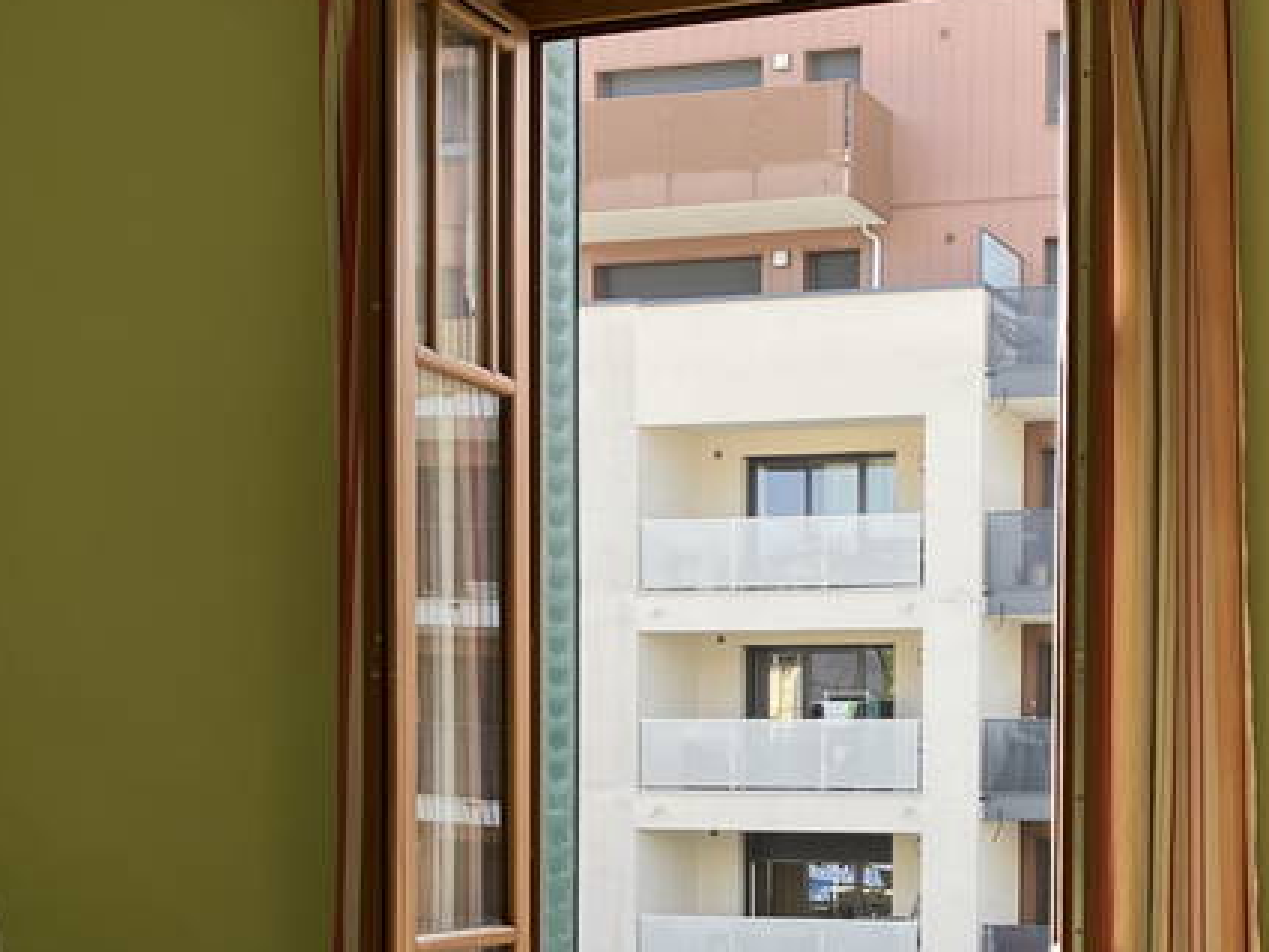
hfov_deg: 36.3
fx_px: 1907
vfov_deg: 27.1
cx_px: 878
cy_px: 842
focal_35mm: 52
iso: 25
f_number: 1.8
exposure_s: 1/146
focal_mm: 3.99
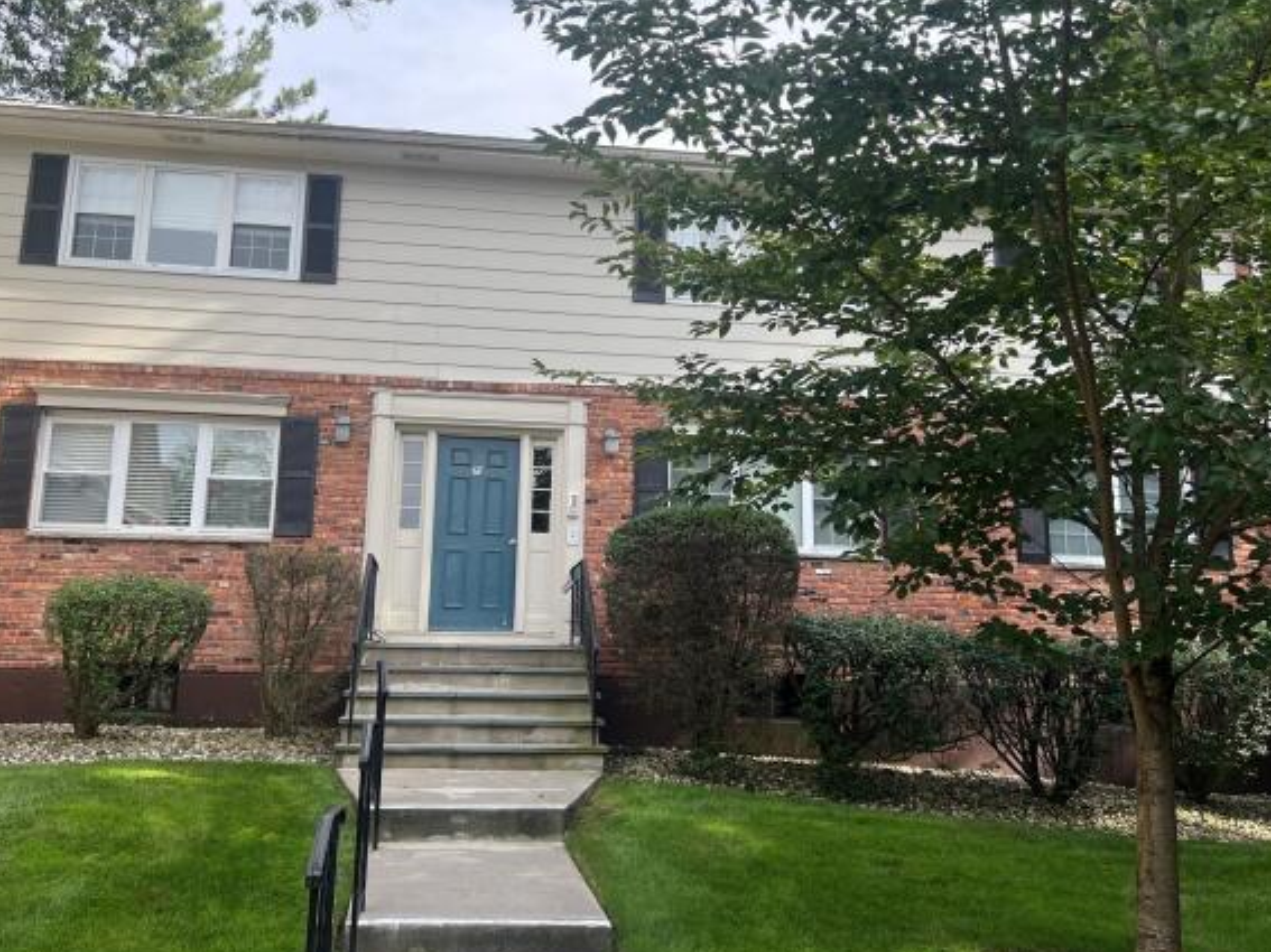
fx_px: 1211
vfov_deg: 42.8
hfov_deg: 55.3
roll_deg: -1.2
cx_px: 583
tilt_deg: +11.8
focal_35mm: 33
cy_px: 405
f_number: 1.5
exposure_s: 1/1183
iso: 50
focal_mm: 5.7
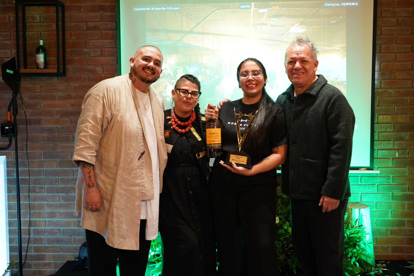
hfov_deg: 50.7
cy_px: 138
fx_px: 437
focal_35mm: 38
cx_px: 207
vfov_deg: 35.1
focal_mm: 38
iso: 2500
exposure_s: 1/125
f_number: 4
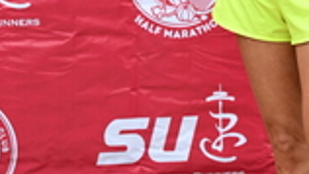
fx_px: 1287
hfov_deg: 13.5
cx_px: 308
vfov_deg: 7.6
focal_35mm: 157
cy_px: -102
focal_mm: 43
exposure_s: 1/500
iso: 2000
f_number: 4
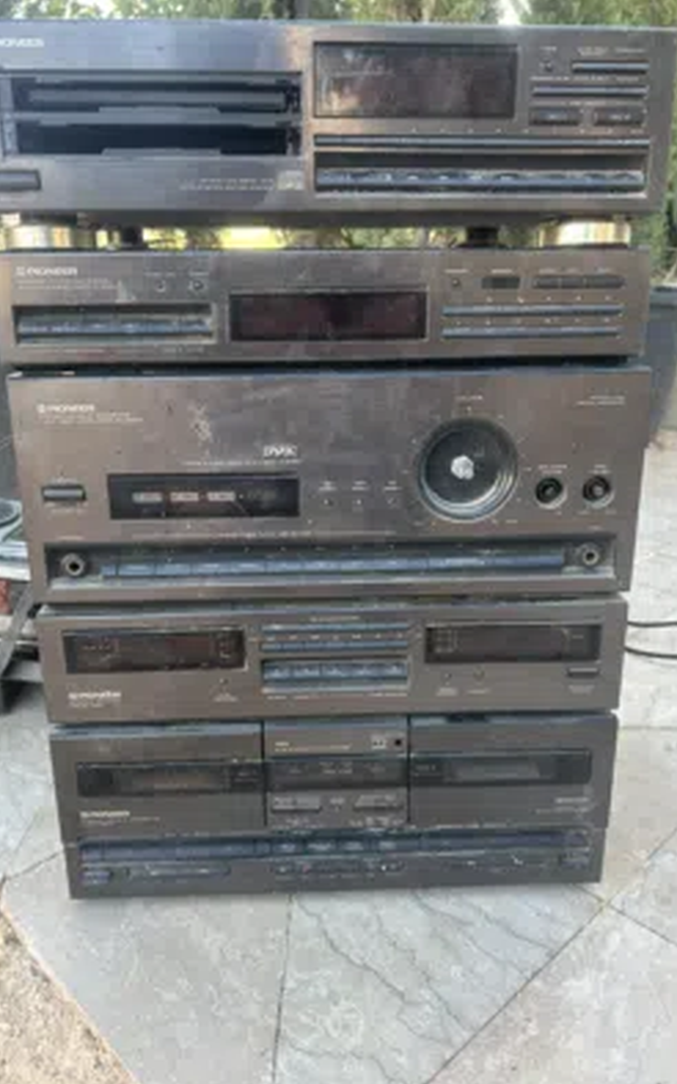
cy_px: 542
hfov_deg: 44.5
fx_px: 827
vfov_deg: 66.5
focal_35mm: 28
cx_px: 336
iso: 40
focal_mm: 5.7
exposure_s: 1/121
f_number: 1.5
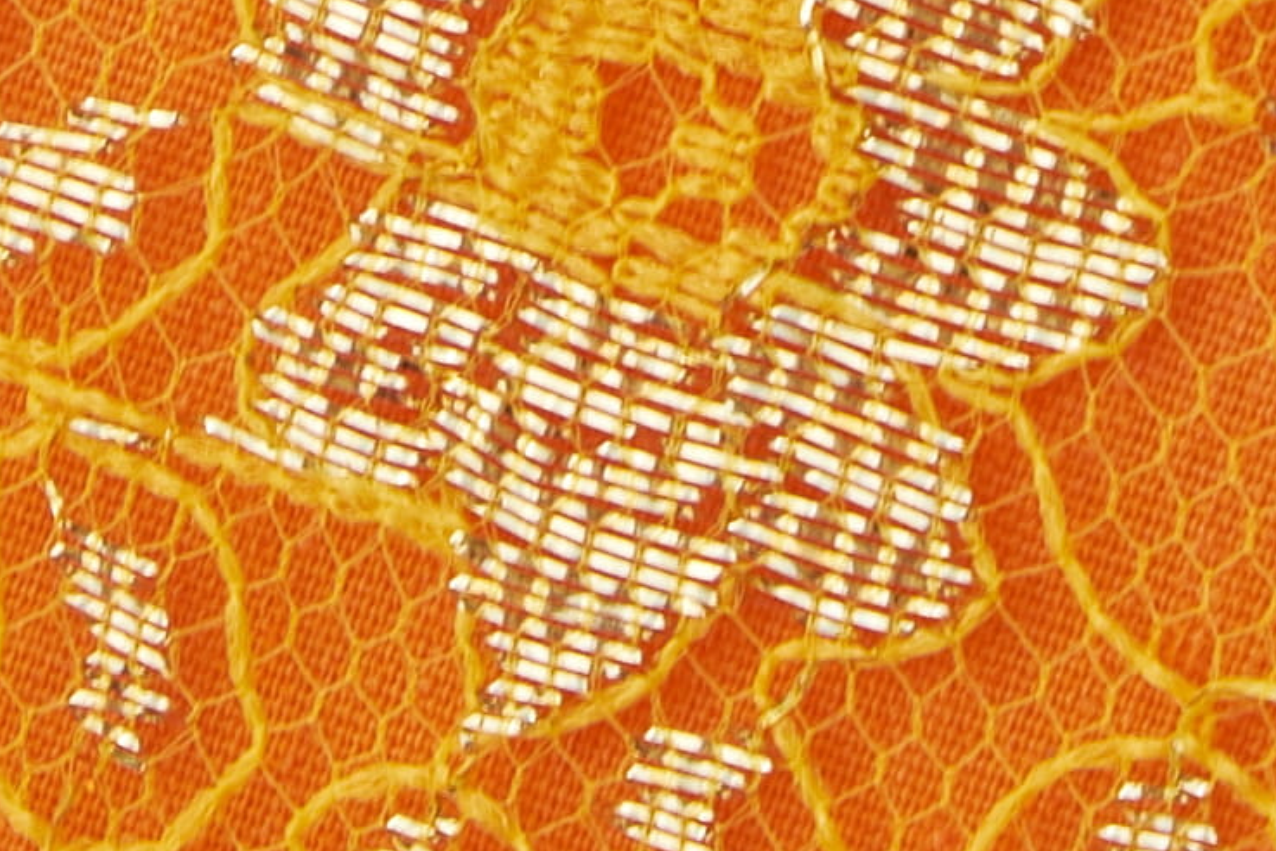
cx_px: 1176
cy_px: -1470
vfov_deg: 2.8
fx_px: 17154
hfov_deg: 4.3
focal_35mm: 484
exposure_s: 1/100
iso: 200
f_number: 11
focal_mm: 48.4
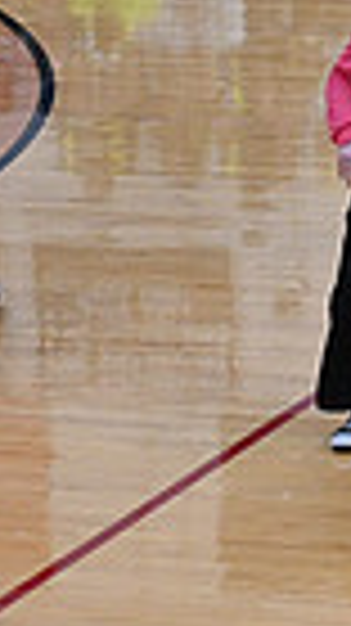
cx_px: 1264
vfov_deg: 6.1
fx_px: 5885
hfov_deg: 3.3
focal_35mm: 355
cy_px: 182
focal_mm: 81
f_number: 4
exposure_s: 1/400
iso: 4000
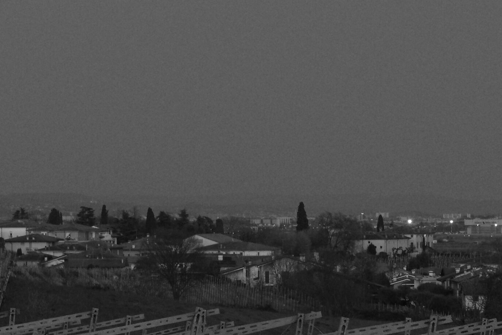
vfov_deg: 5.6
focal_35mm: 244
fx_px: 3402
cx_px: 181
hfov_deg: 8.4
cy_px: 211
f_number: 13
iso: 2500
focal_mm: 93.2
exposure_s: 1/30
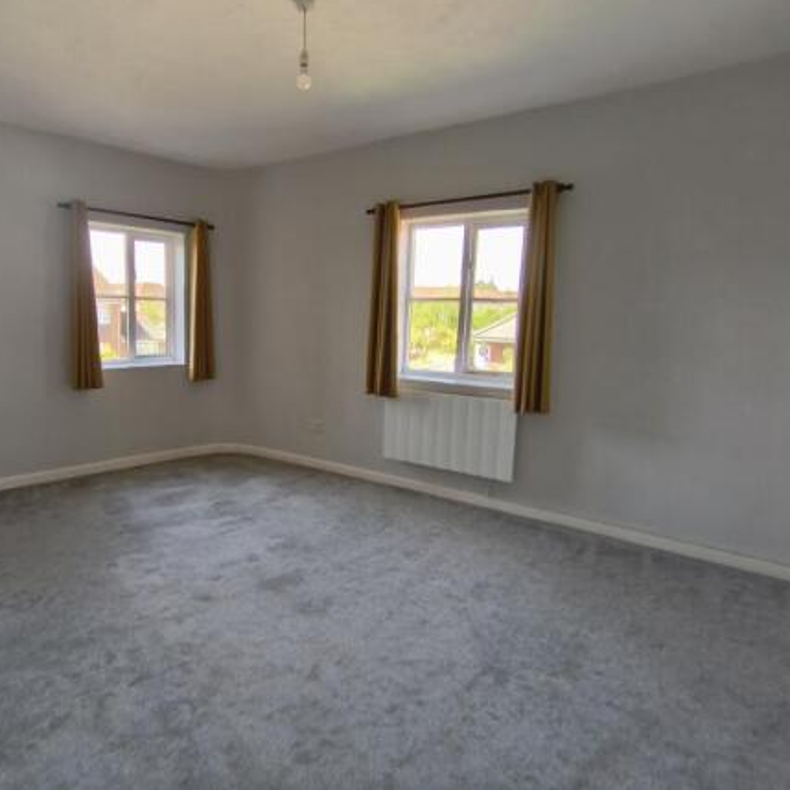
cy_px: 391
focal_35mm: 18
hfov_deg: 78.5
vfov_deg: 80.7
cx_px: 273
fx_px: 465
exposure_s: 1/50
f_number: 2.2
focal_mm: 1.65
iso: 160
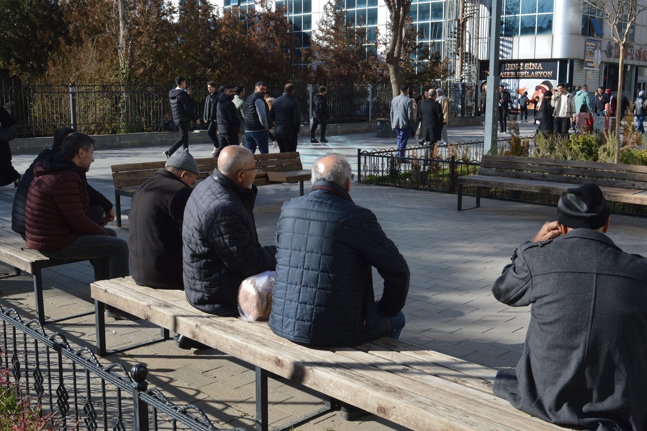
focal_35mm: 39
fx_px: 701
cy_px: 216
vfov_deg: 34.2
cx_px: 324
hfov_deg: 49.6
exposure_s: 1/250
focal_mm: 26
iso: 100
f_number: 8
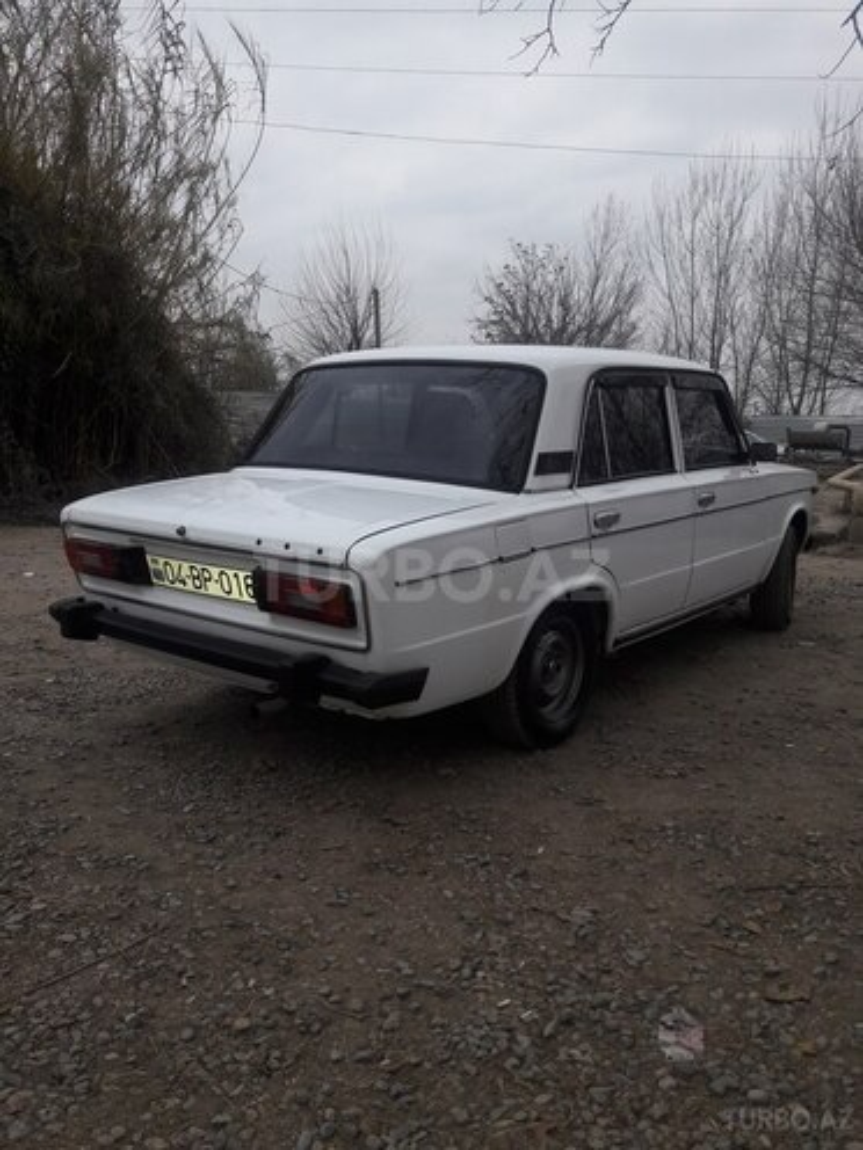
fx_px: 931
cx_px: 432
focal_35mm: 28
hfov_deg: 49.7
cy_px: 575
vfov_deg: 63.4
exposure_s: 1/100
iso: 50
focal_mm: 3.7
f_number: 1.9
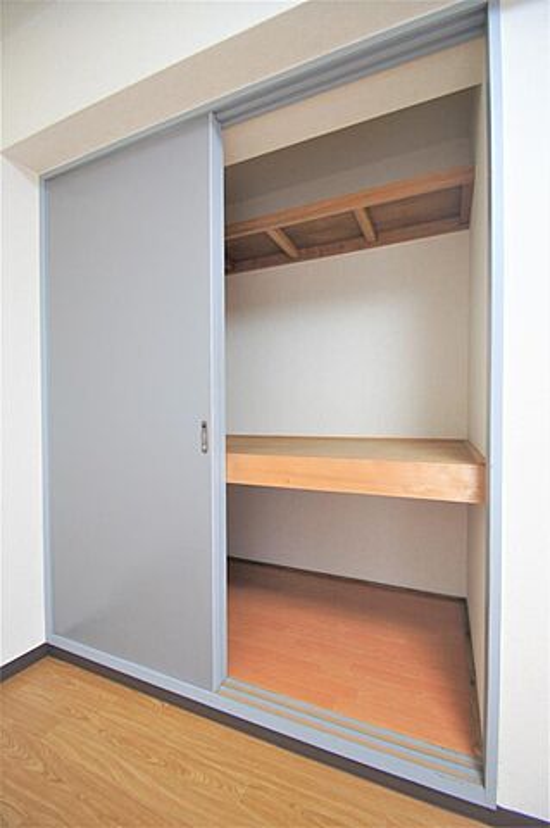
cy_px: 414
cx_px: 275
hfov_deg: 77.2
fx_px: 344
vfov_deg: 100.4
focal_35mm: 15
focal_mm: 10
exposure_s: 1/30
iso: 320
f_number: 3.5
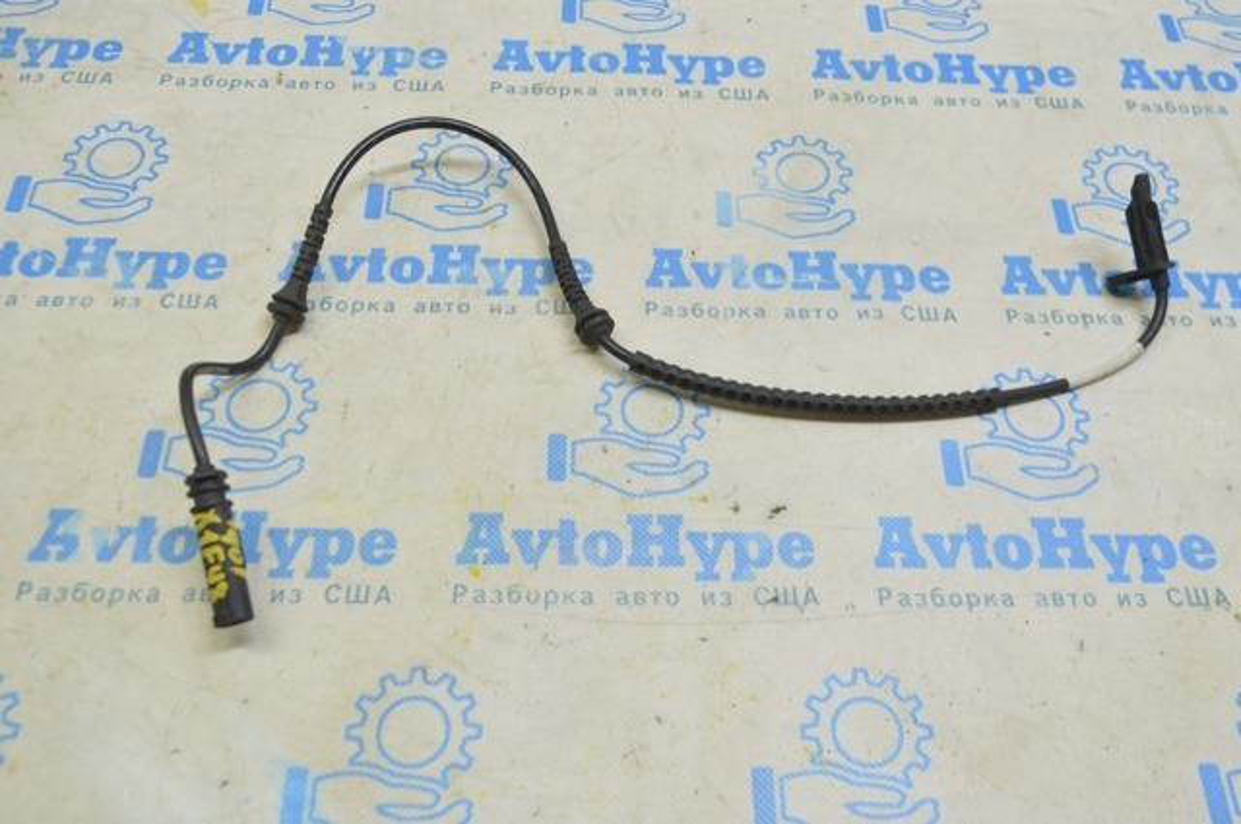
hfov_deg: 55.2
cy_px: 412
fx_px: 1188
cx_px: 620
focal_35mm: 34
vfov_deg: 38.3
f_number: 5.6
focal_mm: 23
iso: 400
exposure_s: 1/20
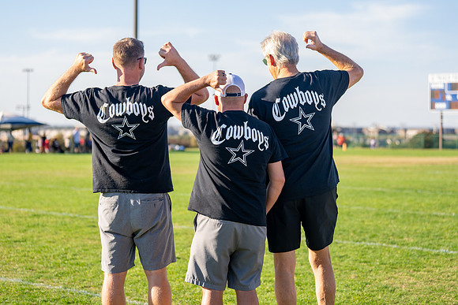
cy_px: 141
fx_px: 1001
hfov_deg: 25.8
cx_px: 225
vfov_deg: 17.4
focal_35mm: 79
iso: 160
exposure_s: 1/800
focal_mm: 70
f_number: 2.8
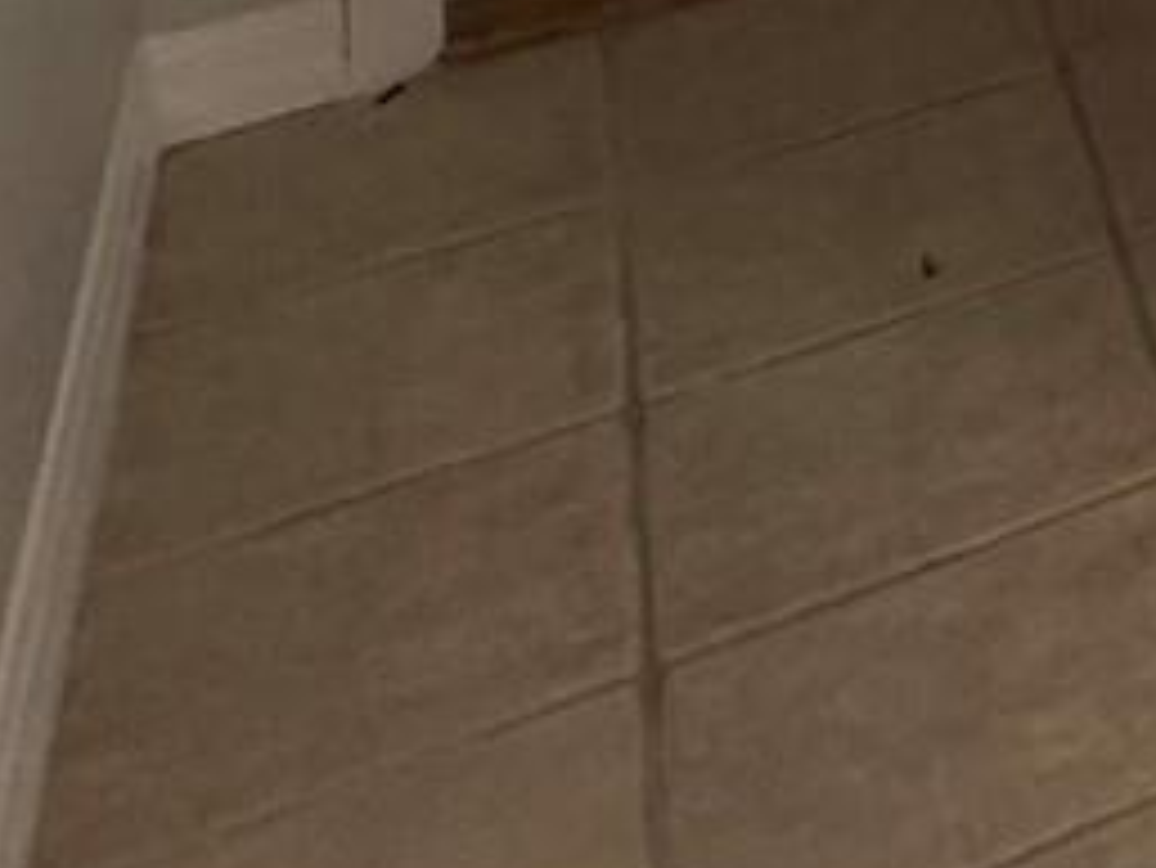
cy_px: -1480
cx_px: 2834
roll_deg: -0.4
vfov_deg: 11.9
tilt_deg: -2.0
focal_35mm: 87
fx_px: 2907
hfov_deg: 14.3
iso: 200
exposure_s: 1/120
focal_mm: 2.22
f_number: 2.2
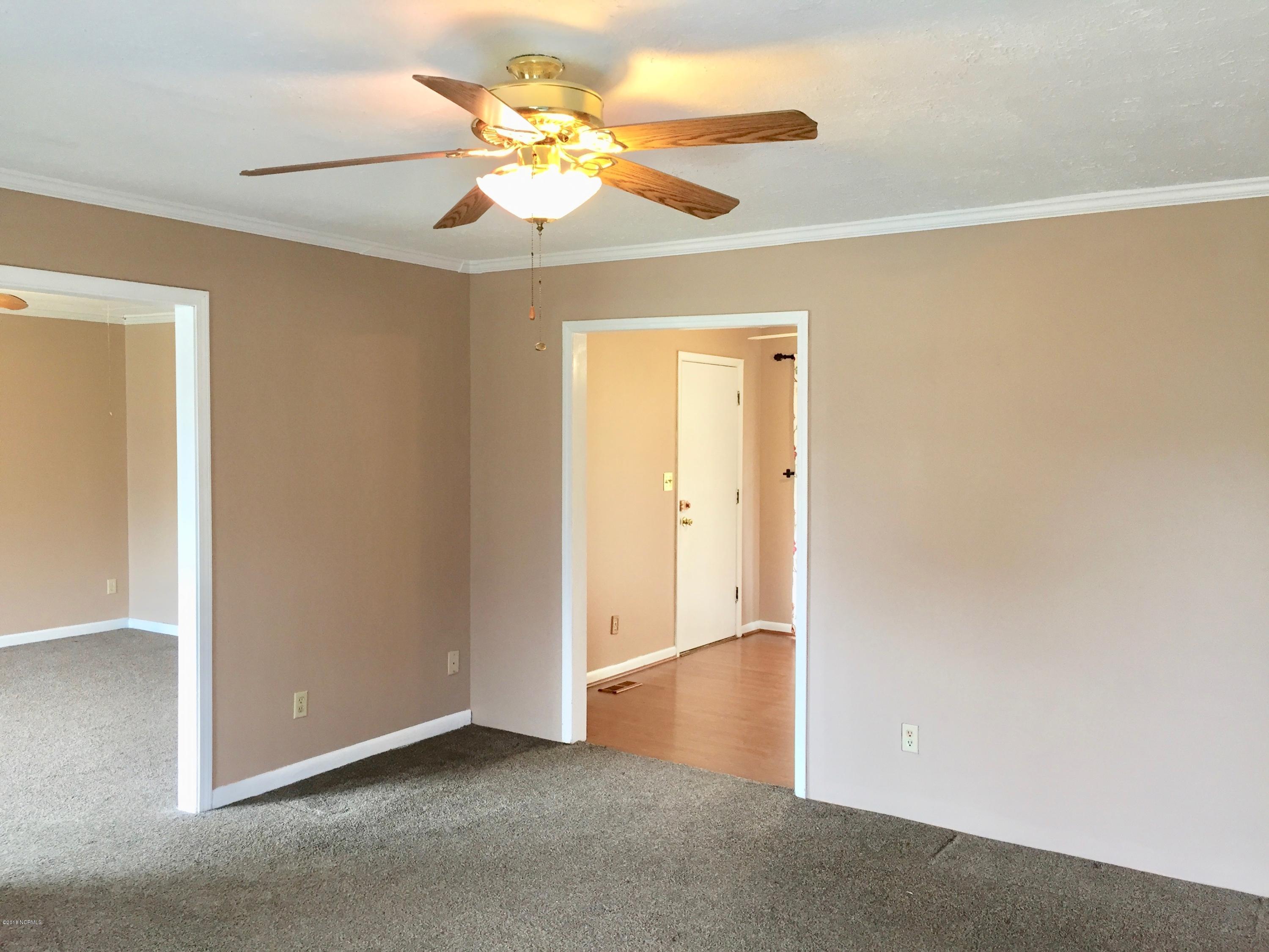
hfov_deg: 61.7
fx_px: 1063
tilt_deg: -1.8
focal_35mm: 29
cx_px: 634
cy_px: 476
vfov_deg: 48.2
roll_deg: -2.2
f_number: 2.2
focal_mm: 4.15
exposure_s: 1/30
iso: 80
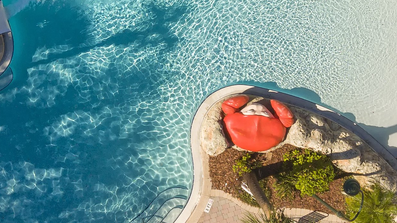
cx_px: 117
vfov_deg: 17.0
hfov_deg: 29.8
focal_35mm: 70
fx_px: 737
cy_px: 15
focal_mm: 3.61
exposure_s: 1/1400
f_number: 2.8
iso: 100
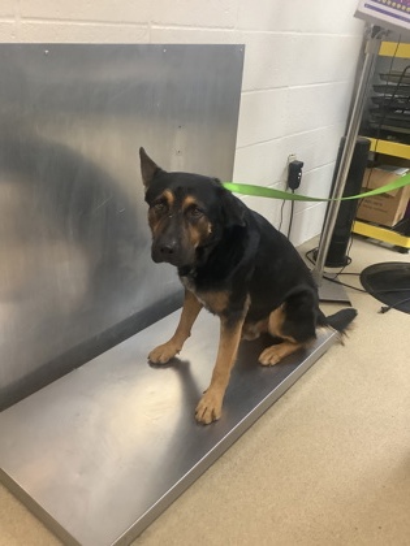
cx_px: 205
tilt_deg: -25.4
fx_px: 490
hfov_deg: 45.4
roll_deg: -4.7
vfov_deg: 58.4
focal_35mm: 31
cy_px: 273
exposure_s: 1/60
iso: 250
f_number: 2.4
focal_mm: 3.3
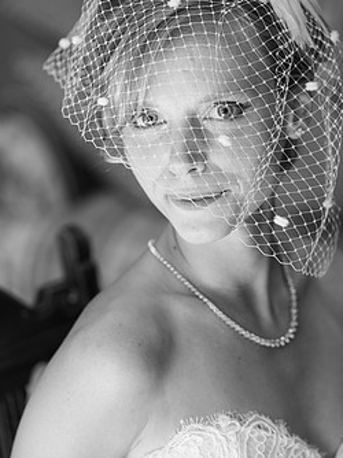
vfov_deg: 14.5
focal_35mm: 136
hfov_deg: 10.9
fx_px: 1799
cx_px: 187
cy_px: 204
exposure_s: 1/80
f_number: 4
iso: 720
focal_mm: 105
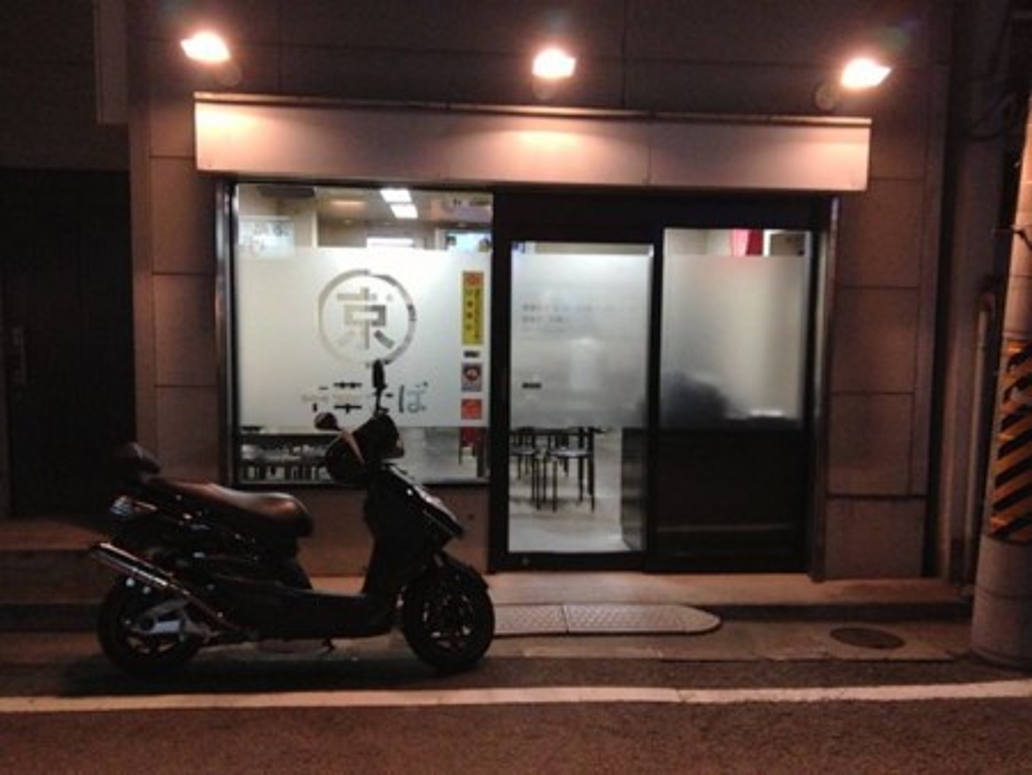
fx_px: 984
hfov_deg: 55.3
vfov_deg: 43.0
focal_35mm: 33
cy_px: 388
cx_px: 516
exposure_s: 1/120
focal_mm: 4.13
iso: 400
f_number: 2.4
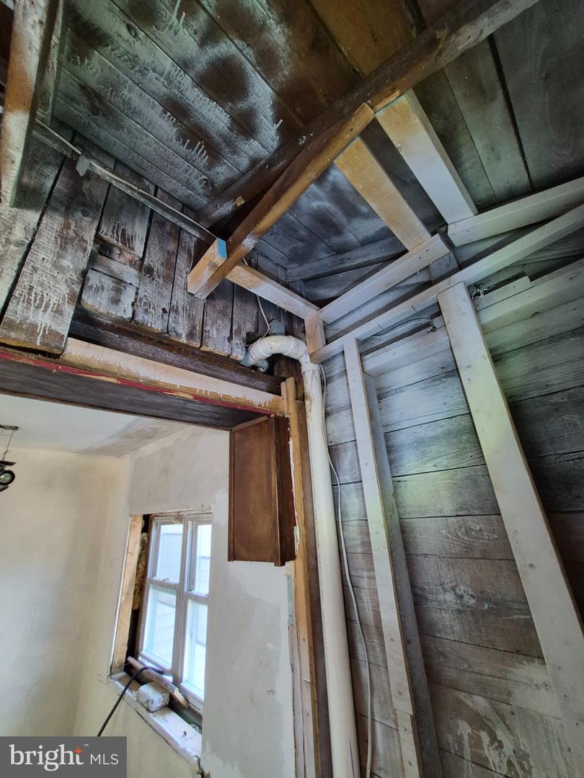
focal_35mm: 13
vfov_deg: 106.2
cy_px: 389
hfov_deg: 89.9
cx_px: 292
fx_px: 292
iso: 500
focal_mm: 1.74
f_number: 2.2
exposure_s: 1/51
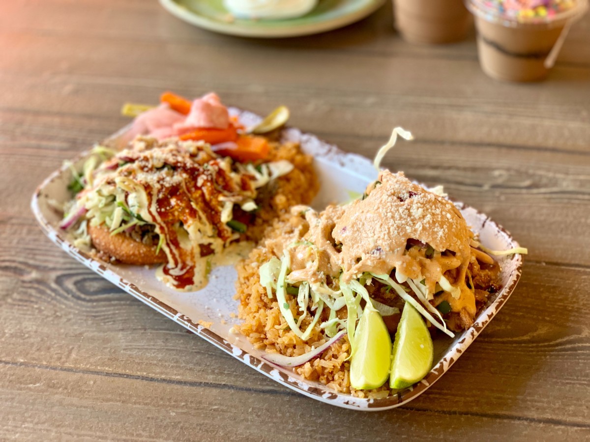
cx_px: 295
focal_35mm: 52
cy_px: 221
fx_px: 886
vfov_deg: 28.0
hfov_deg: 36.8
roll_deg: +0.6
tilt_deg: -41.5
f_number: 2.4
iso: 80
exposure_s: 1/122
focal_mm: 6
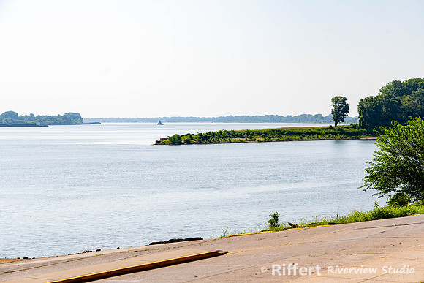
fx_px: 1001
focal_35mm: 85
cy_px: 142
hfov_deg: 23.9
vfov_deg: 16.1
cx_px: 212
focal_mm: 85
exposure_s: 1/160
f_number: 8
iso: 64
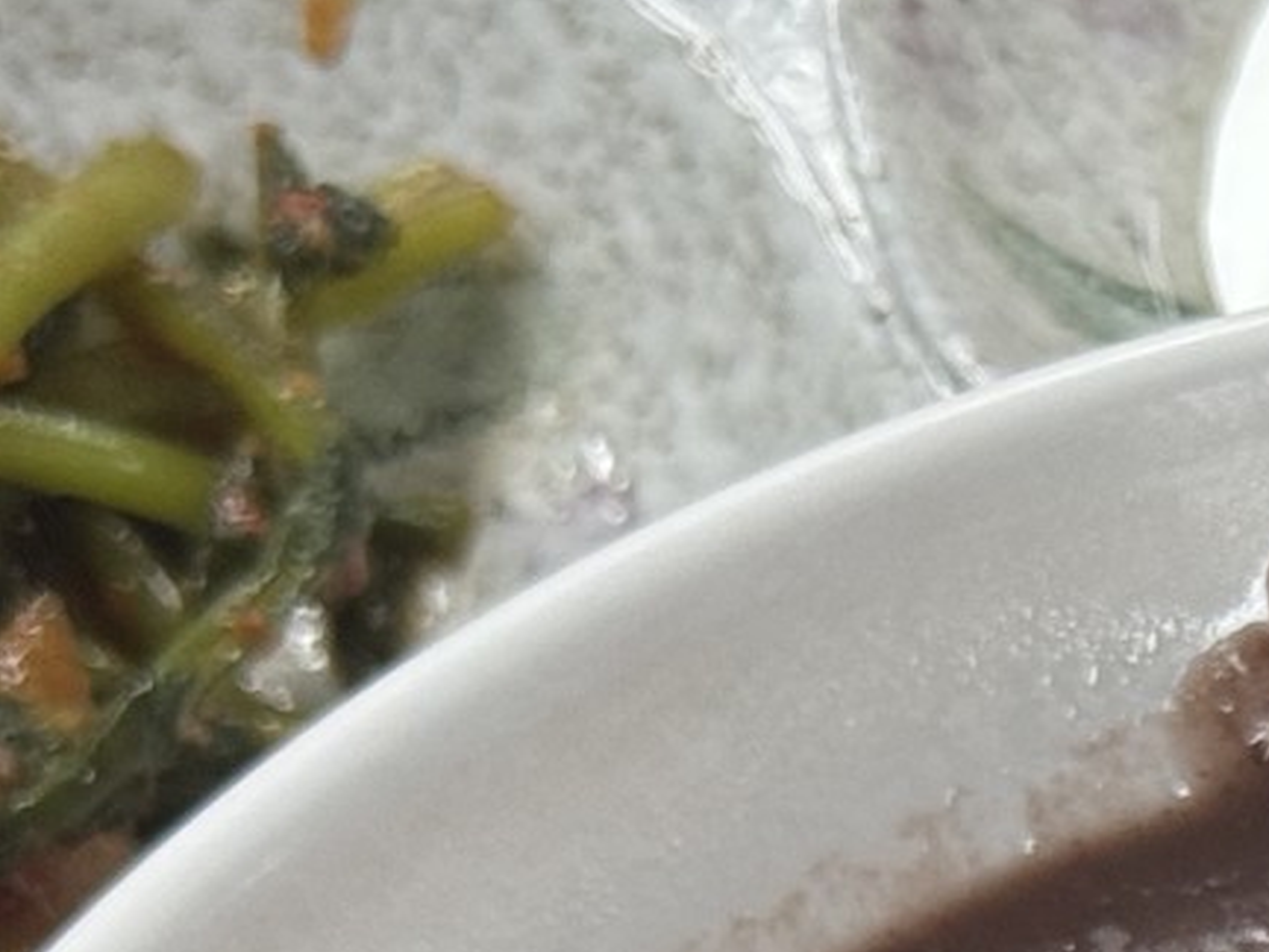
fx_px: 8138
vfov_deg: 6.5
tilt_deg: -50.5
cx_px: 2042
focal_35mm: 222
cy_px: 1907
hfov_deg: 8.7
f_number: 1.78
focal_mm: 6.76
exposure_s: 1/64
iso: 100
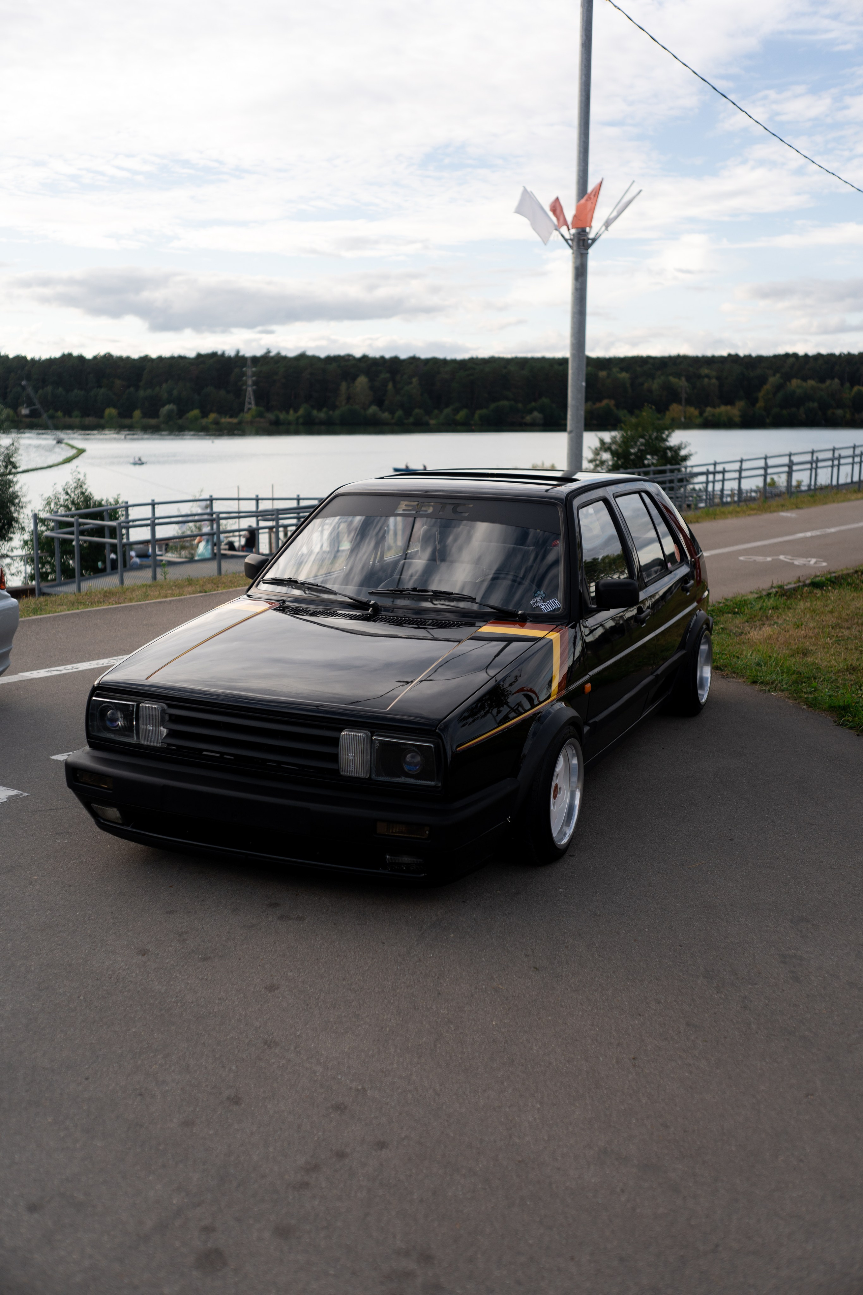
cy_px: 648
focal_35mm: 35
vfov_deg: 54.4
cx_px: 432
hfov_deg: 37.9
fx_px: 1258
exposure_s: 1/1000
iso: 100
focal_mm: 35
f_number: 2.5
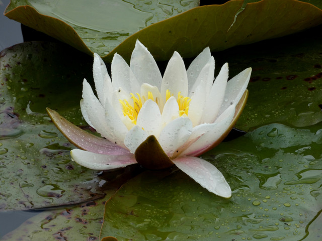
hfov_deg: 3.2
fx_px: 5786
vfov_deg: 2.4
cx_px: 161
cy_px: 120
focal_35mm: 622
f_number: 5.6
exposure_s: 1/250
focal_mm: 111.5
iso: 80
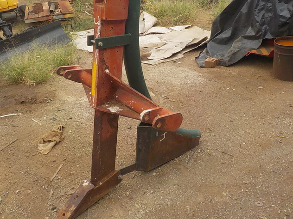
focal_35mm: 38
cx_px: 134
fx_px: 322
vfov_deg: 37.6
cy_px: 90
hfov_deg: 48.9
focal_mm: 4.1
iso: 125
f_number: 3.3
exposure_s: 1/500
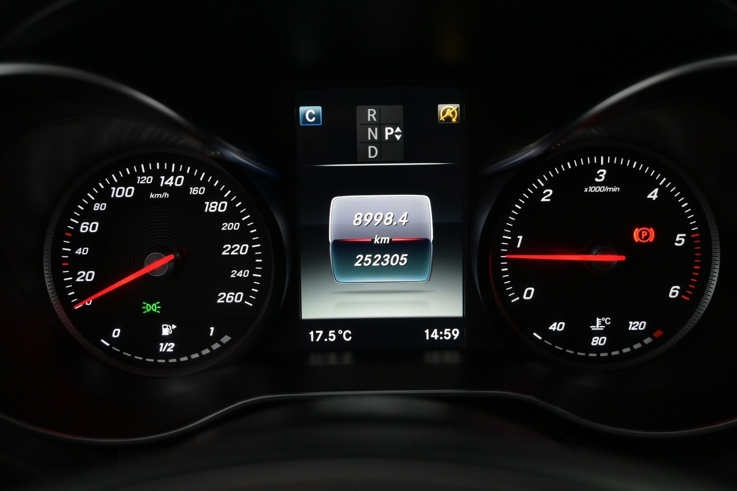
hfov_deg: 49.6
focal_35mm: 39
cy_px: 246
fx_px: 798
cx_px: 368
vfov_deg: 34.2
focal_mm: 26
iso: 2500
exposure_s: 1/100
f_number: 5
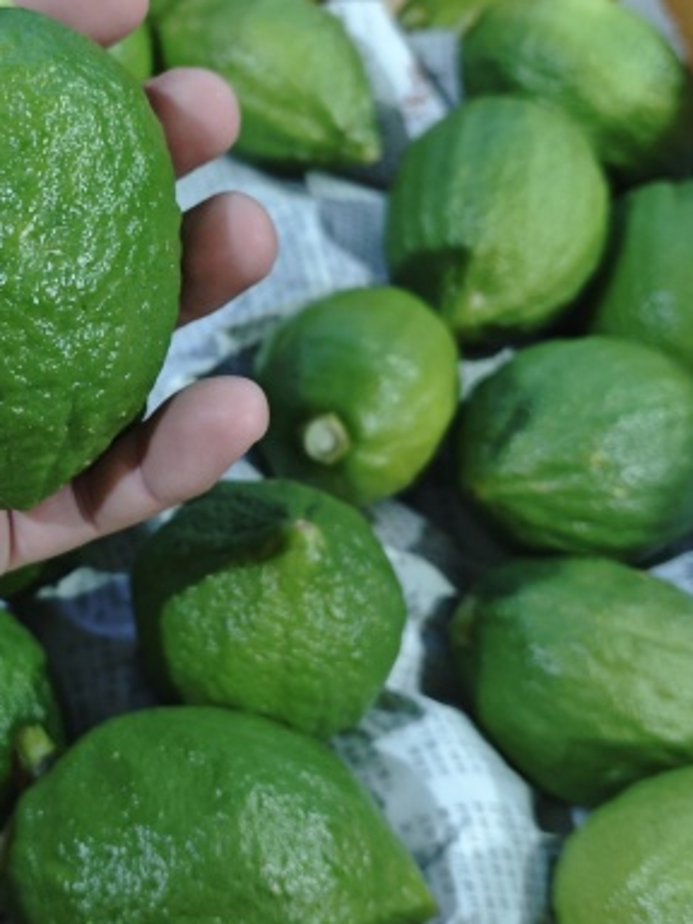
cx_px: 63
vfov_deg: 38.1
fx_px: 1335
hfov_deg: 28.0
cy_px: 383
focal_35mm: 50
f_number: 1.6
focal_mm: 5.84
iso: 1000
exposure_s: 1/33.3
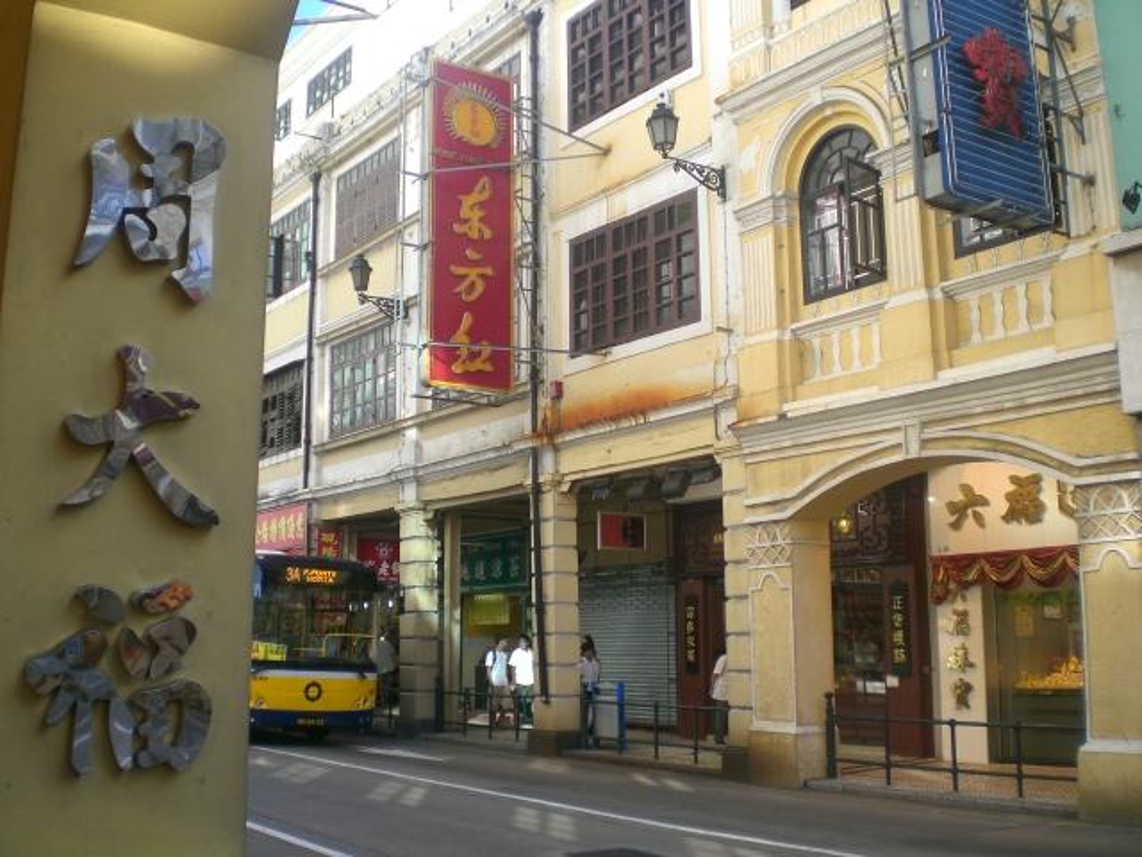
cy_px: 428
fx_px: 1254
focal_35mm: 38
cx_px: 571
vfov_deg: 37.7
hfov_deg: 49.0
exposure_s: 1/160
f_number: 3.1
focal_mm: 6.3
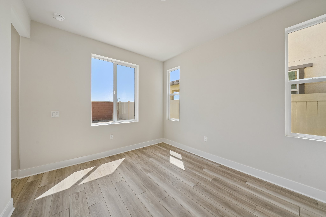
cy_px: 108
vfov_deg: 90.0
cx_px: 163
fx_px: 109
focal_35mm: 12
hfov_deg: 112.6
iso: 100
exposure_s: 1/50
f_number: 8
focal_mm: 12
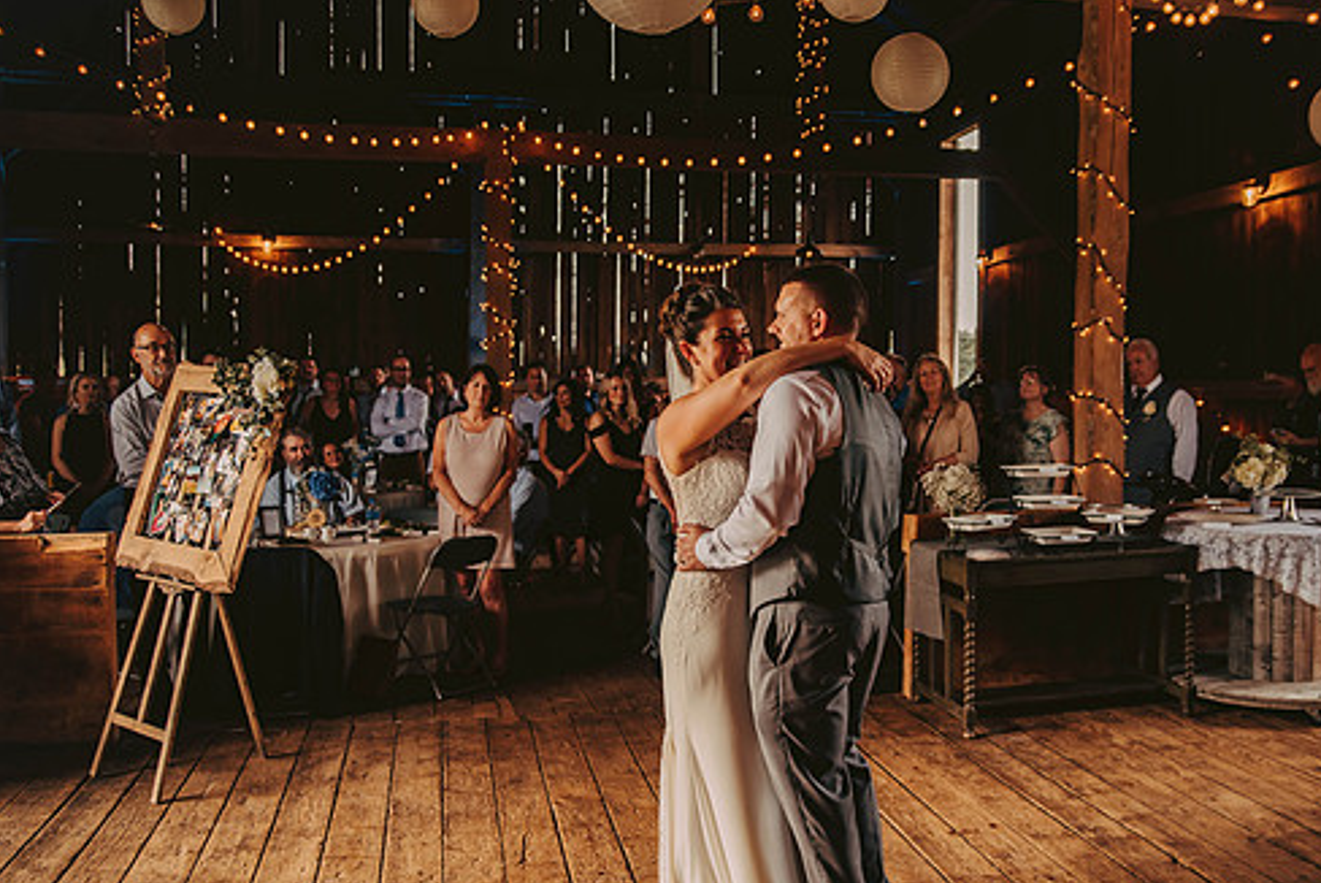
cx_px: 780
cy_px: 456
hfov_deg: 55.4
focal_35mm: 34
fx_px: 1248
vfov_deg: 38.9
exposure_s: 1/200
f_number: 2.8
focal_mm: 28
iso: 400
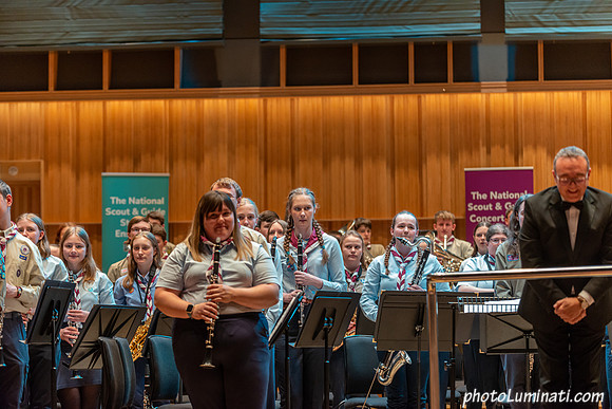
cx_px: 306
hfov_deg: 19.5
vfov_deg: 13.0
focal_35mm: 105
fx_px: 1785
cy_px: 204
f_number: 3.2
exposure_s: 1/125
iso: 2000
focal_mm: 105
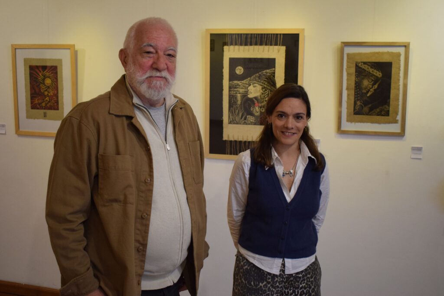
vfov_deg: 30.9
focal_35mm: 44
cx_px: 222
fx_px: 537
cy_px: 148
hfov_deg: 45.0
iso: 1800
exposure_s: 1/60
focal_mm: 29
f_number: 4.2
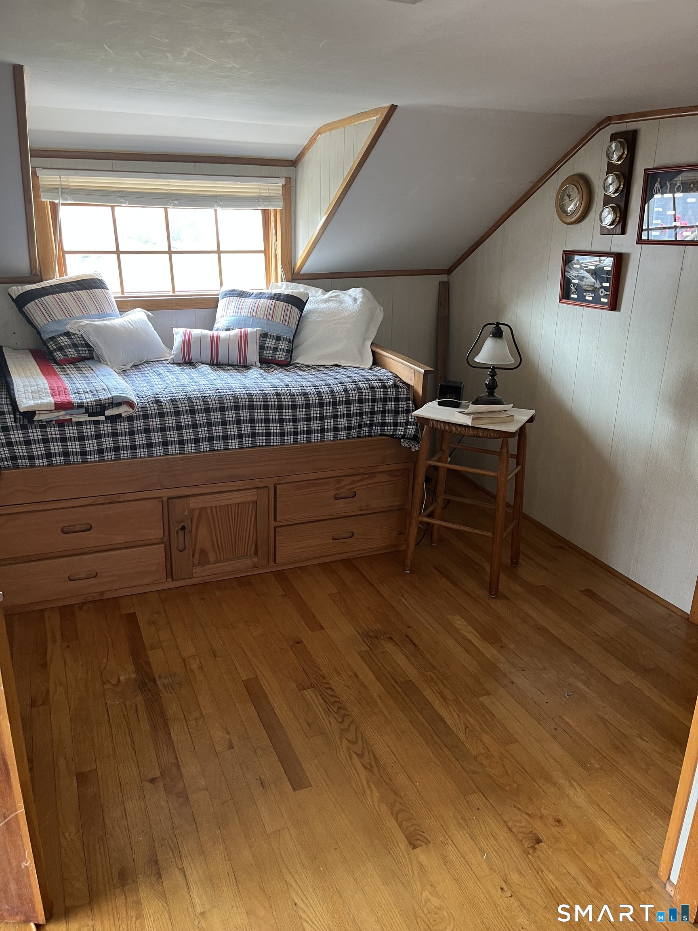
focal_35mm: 26
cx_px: 349
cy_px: 466
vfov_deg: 67.3
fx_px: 699
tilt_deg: -19.7
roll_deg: +0.1
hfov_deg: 53.1
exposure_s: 1/60
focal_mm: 5.1
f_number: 1.6
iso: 160
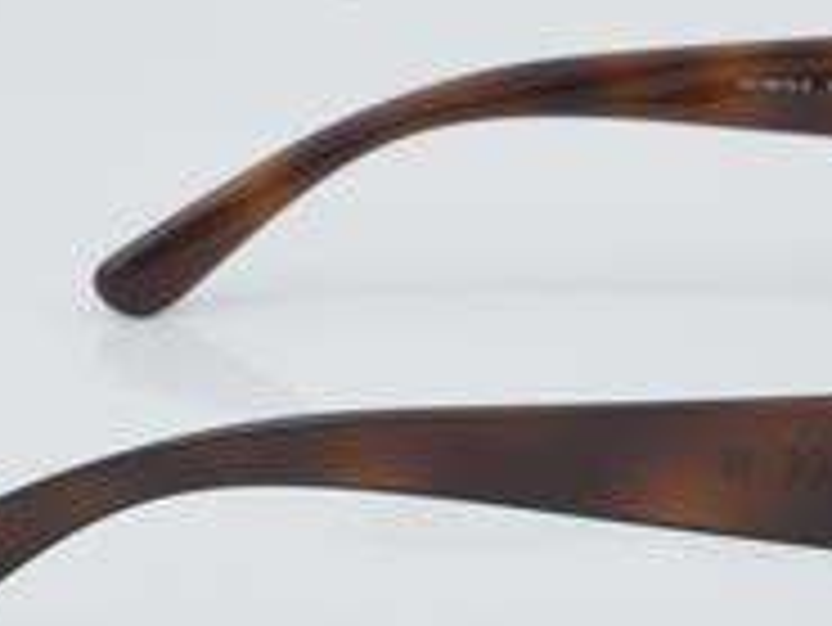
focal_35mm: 156
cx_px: 684
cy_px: 333
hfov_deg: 12.6
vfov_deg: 9.5
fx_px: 3752
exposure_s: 1/3
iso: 100
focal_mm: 50
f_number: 32
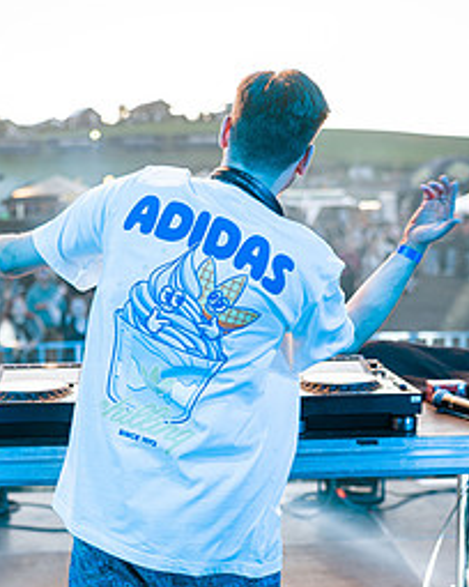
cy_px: 359
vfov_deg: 32.4
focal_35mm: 58
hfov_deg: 26.1
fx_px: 1006
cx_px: 175
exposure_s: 1/160
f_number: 2
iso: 250
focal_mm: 35
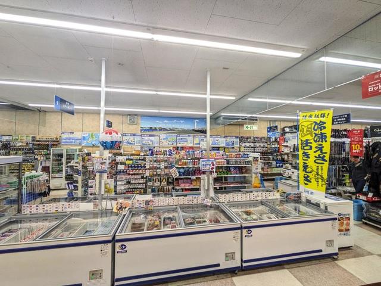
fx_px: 154
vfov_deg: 85.7
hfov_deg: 102.1
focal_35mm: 14
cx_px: 190
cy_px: 143
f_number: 2.2
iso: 73
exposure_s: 1/120
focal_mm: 1.83
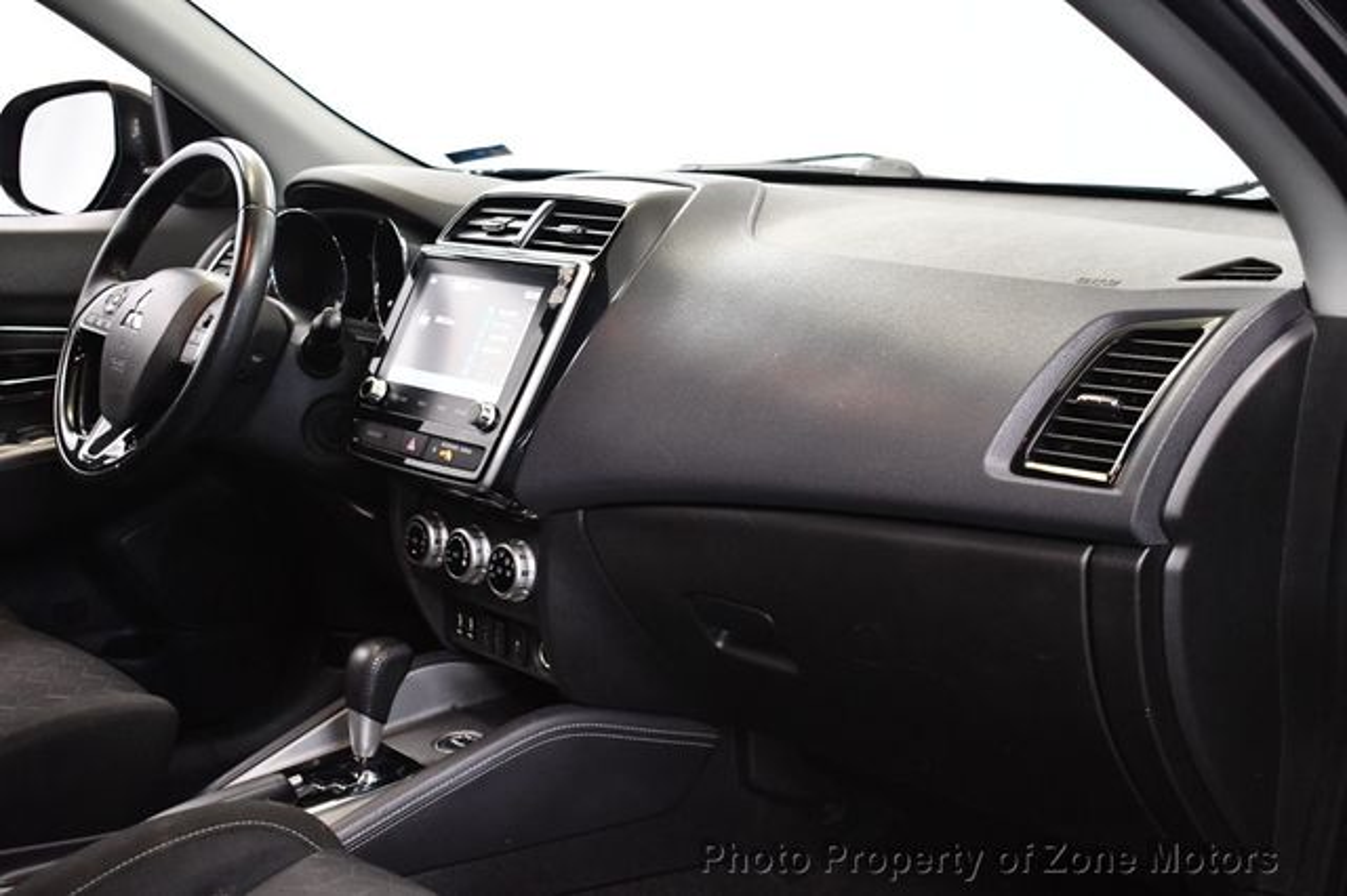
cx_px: 674
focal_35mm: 45
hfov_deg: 43.6
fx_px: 1683
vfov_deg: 29.8
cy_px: 448
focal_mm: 30
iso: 3200
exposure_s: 1/60
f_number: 4.2
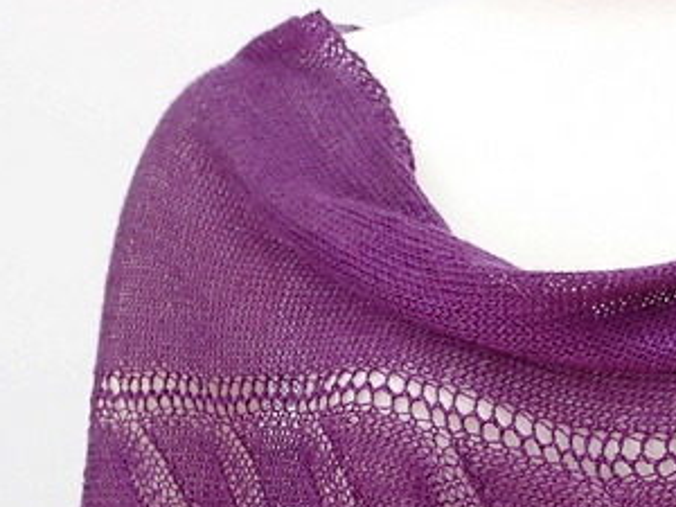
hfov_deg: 19.6
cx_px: 624
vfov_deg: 14.9
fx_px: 1914
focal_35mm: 98
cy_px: 446
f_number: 4
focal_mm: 9.87
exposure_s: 1/2
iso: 400
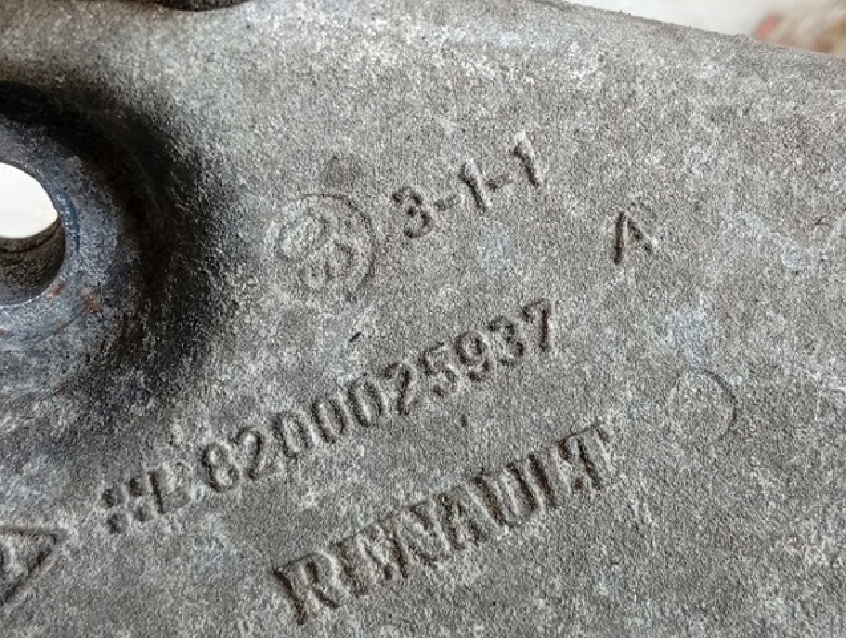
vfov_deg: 28.1
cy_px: 319
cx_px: 423
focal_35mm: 52
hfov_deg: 36.8
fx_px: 1273
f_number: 1.8
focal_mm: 3.96
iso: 215
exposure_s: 1/33.3
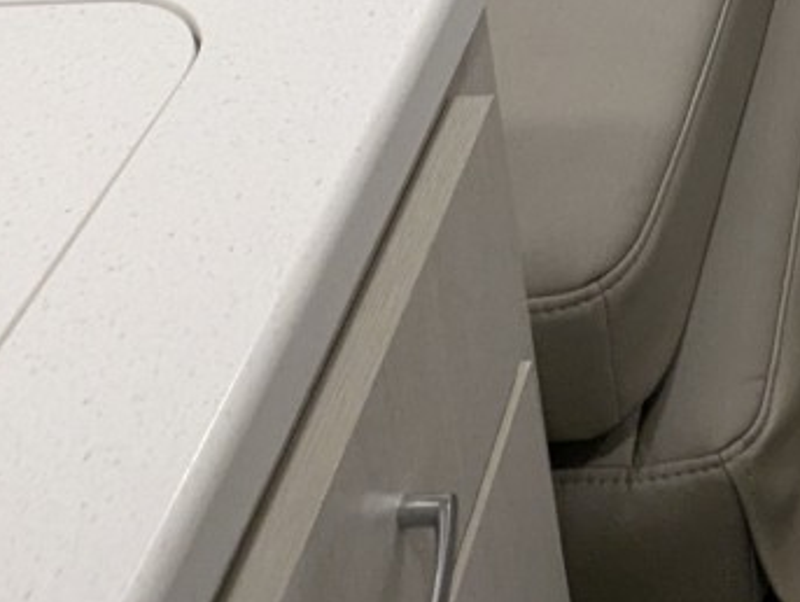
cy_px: -576
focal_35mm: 65
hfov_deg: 25.2
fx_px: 1504
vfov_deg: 17.1
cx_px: 1076
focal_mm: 2.35
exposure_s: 1/58
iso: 122
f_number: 2.2
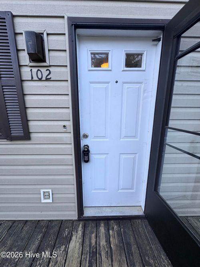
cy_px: 134
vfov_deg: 102.1
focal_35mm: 14
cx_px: 100
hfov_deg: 85.7
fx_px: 108
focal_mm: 2.22
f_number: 2.2
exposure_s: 1/232
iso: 40
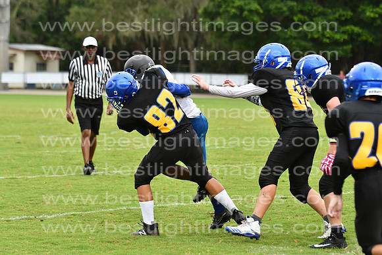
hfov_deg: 9.8
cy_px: 128
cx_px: 191
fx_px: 2229
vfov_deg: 6.5
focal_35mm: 210
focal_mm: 140
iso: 800
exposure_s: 1/1600
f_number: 3.5
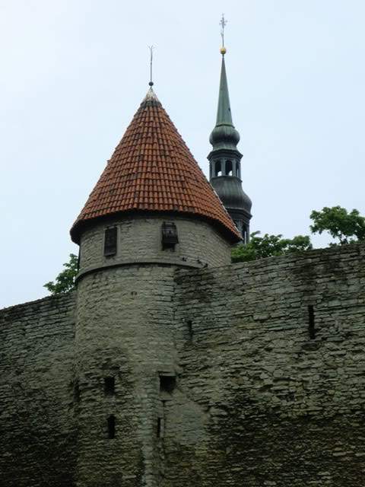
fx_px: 872
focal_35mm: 62
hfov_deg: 23.7
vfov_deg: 31.2
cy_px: 244
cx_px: 182
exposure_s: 1/250
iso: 64
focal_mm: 11.16
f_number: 4.3
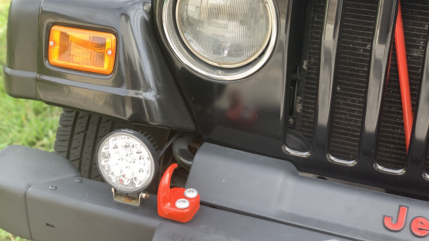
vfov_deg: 21.1
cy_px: 103
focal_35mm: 57
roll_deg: -1.3
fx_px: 648
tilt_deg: -27.4
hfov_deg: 36.6
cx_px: 213
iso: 16
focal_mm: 6
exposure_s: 1/122
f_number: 2.4
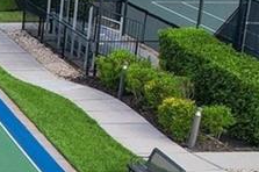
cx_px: -297
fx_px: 1135
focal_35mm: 158
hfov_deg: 11.4
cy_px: 291
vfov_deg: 8.4
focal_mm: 8.4
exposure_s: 1/1250
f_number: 2.8
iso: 130
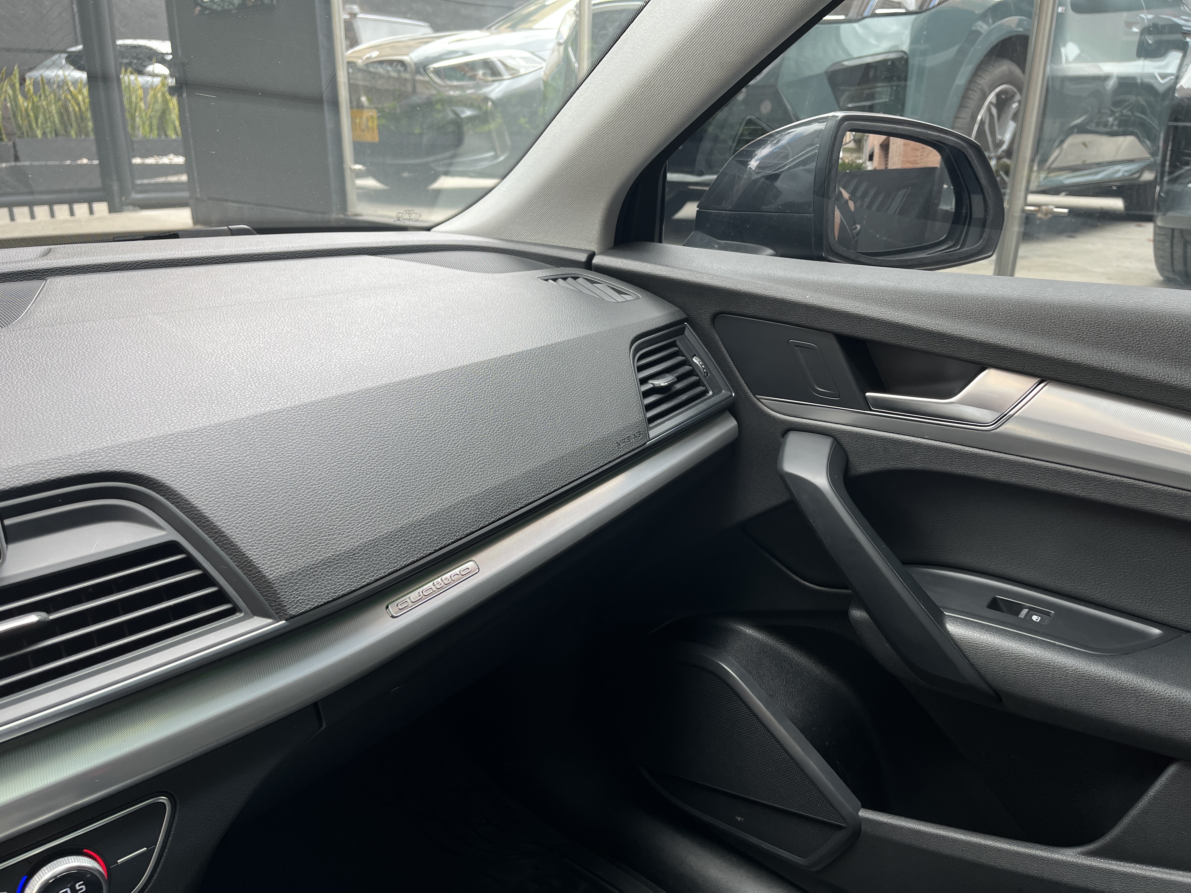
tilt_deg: -20.0
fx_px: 895
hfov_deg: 67.3
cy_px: 446
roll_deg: -1.0
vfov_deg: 53.1
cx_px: 596
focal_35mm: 26
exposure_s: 1/122
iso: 32
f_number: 1.6
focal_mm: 5.1
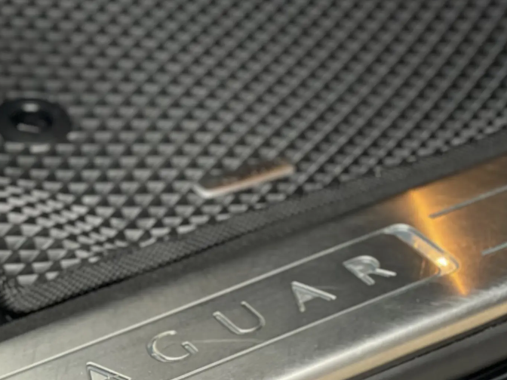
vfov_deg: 11.1
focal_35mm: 133
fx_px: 1948
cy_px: 232
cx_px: -62
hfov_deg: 14.5
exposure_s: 1/122
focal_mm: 6
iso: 100
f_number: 2
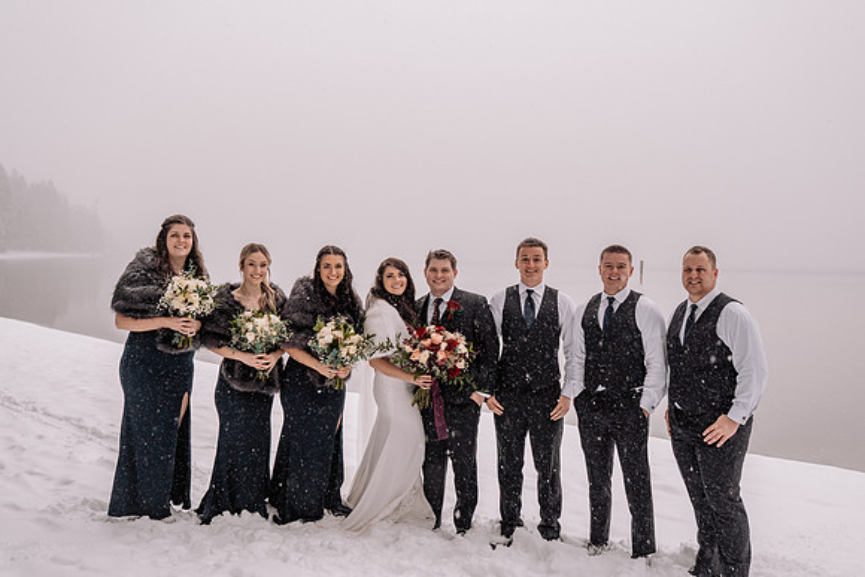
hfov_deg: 52.4
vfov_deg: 36.4
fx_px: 878
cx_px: 451
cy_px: 276
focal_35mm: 37
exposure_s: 1/250
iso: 1250
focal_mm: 35
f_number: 5
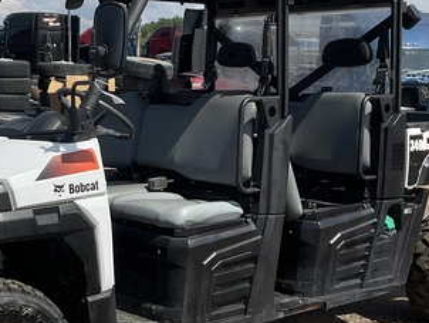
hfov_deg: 27.0
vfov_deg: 20.4
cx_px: 170
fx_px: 893
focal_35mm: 72
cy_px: 193
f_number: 1.8
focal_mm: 3
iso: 25
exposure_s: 1/1848
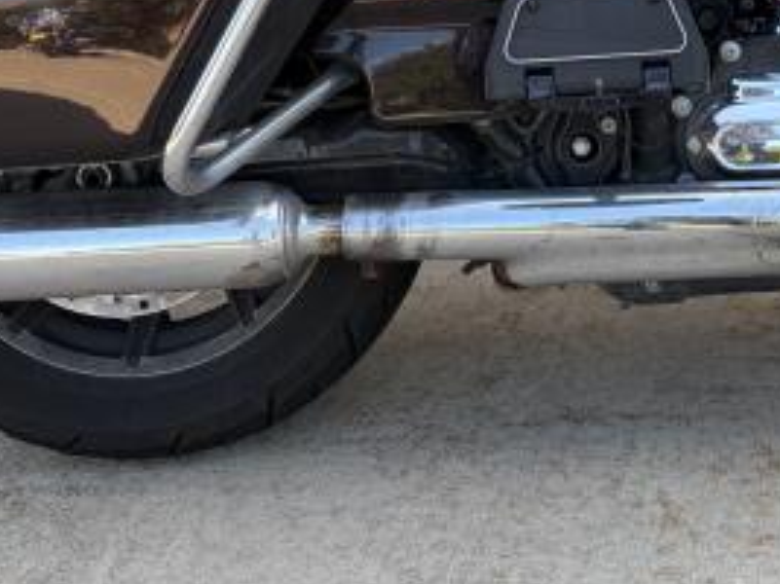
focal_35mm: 78
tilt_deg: -14.4
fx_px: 1757
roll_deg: +1.9
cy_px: -6
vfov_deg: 18.4
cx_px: 727
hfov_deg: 24.2
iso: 50
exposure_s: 1/355
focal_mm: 5.96
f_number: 1.6
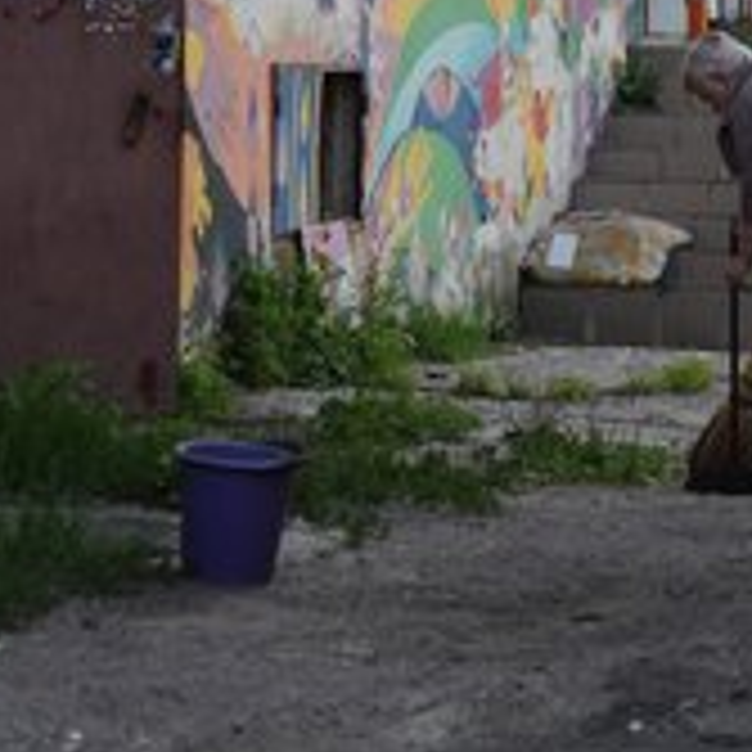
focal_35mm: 103
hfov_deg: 16.6
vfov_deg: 16.9
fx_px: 2527
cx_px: 734
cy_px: 221
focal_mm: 33.6
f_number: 2.8
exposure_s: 1/320
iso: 160
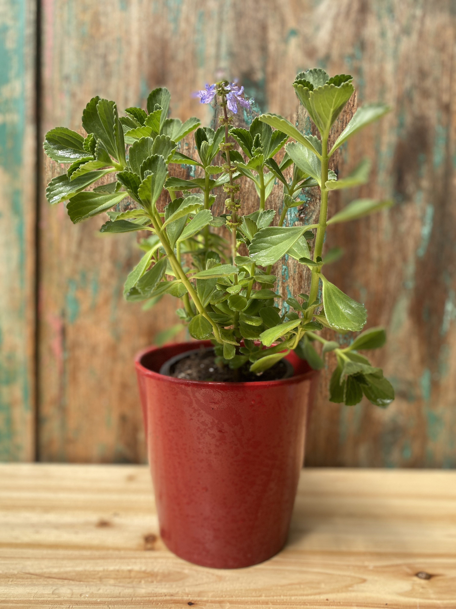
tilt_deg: -4.8
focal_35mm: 26
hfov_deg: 53.1
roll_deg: -1.2
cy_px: 304
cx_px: 228
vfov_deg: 67.3
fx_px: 457
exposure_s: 1/681
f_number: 1.8
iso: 32
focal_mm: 4.25
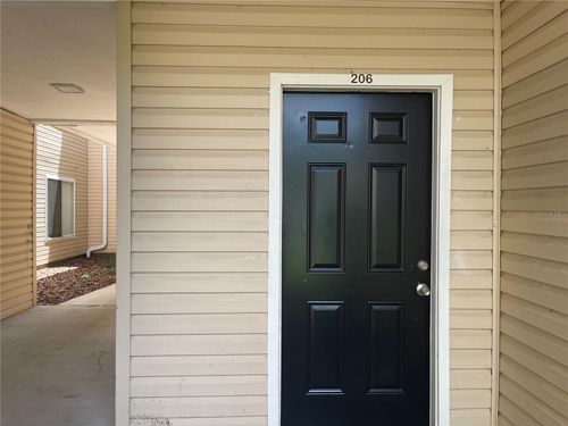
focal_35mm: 25
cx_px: 284
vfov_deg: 54.9
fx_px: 410
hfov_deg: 69.4
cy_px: 213
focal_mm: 5.1
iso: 32
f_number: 1.6
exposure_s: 1/265
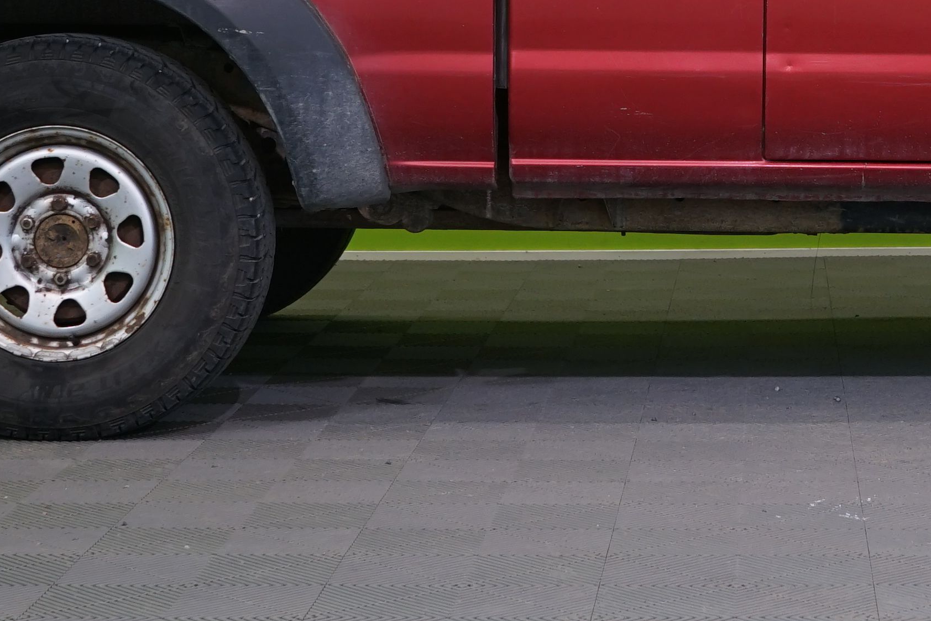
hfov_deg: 17.8
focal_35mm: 114
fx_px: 2948
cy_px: -53
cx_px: 725
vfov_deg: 11.8
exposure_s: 1/30
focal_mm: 32
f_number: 6.3
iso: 400
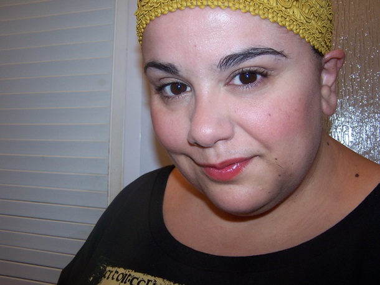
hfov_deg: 49.0
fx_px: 417
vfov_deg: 37.7
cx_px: 190
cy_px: 142
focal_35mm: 38
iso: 80
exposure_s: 1/60
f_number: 2.8
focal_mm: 6.3
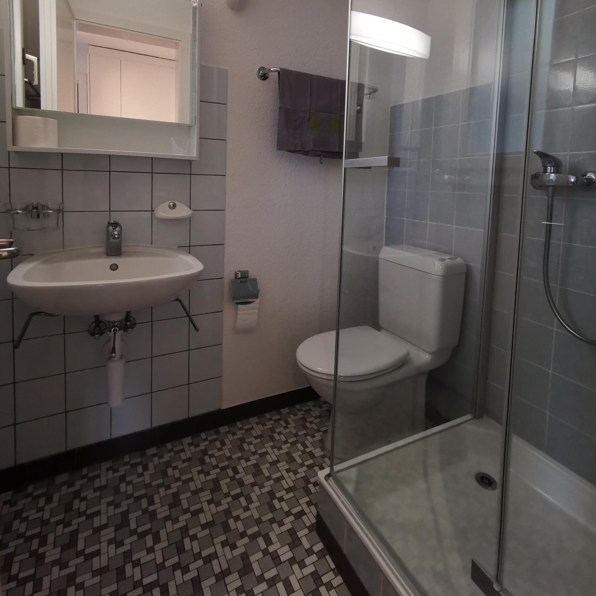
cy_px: 208
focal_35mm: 19
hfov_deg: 77.7
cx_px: 297
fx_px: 370
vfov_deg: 75.7
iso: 400
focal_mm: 2.35
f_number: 2.2
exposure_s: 1/50
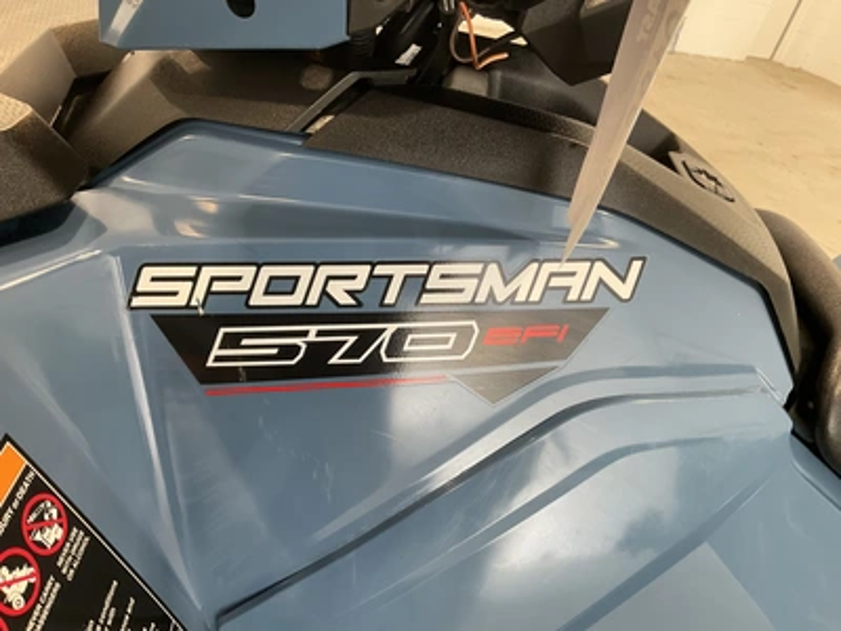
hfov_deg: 61.7
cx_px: 420
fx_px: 705
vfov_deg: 48.2
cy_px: 316
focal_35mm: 29
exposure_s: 1/60
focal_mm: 3
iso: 80
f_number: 1.8
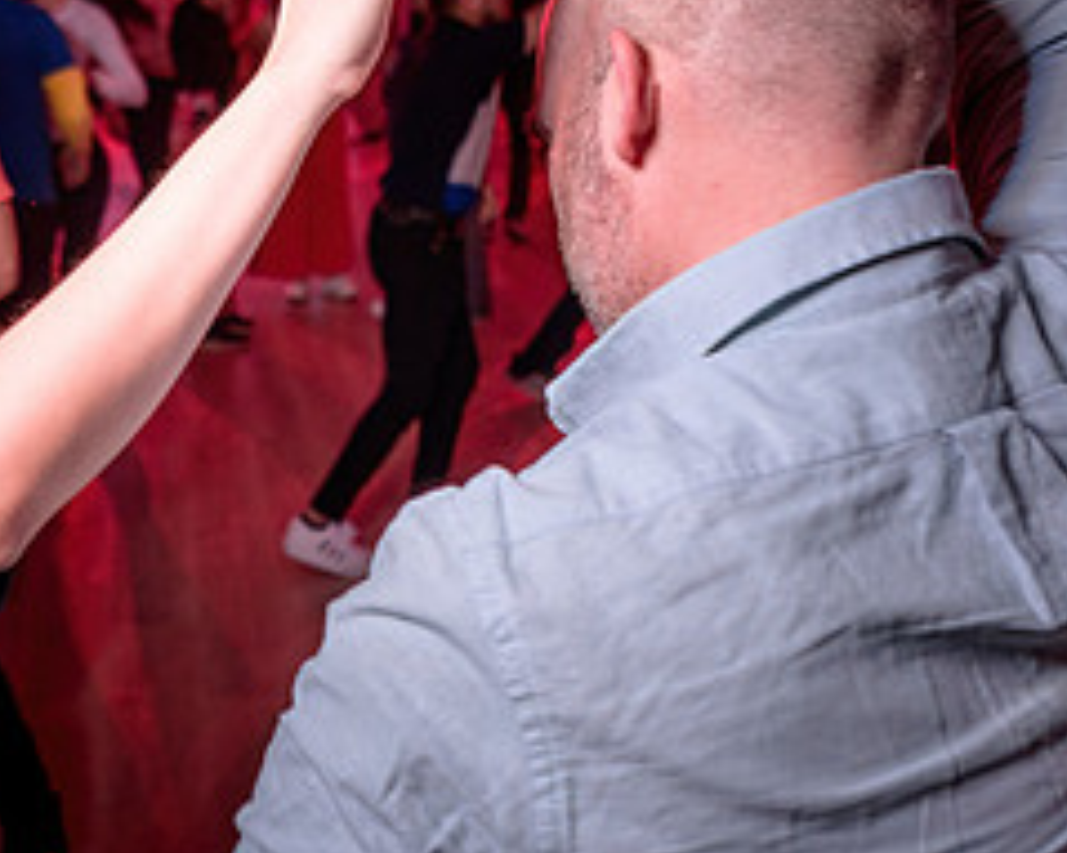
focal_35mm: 58
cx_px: 139
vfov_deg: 26.2
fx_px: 1831
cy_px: 455
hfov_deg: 31.2
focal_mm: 24
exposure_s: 1/60
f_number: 2.8
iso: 400
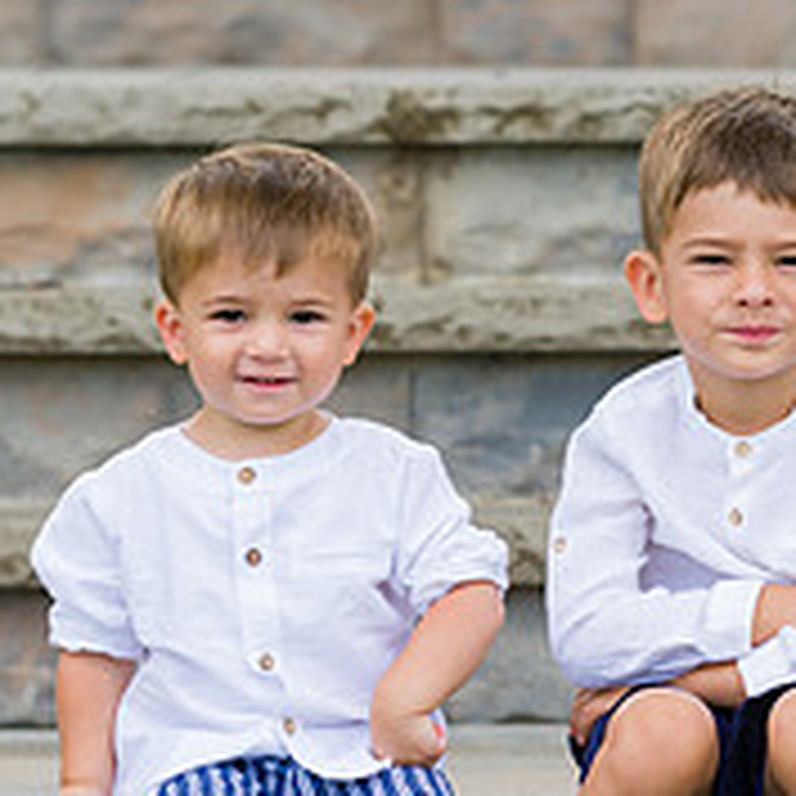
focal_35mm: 375
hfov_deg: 4.7
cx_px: 468
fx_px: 9756
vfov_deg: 4.7
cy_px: 443
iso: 200
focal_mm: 135
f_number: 4
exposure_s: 1/500
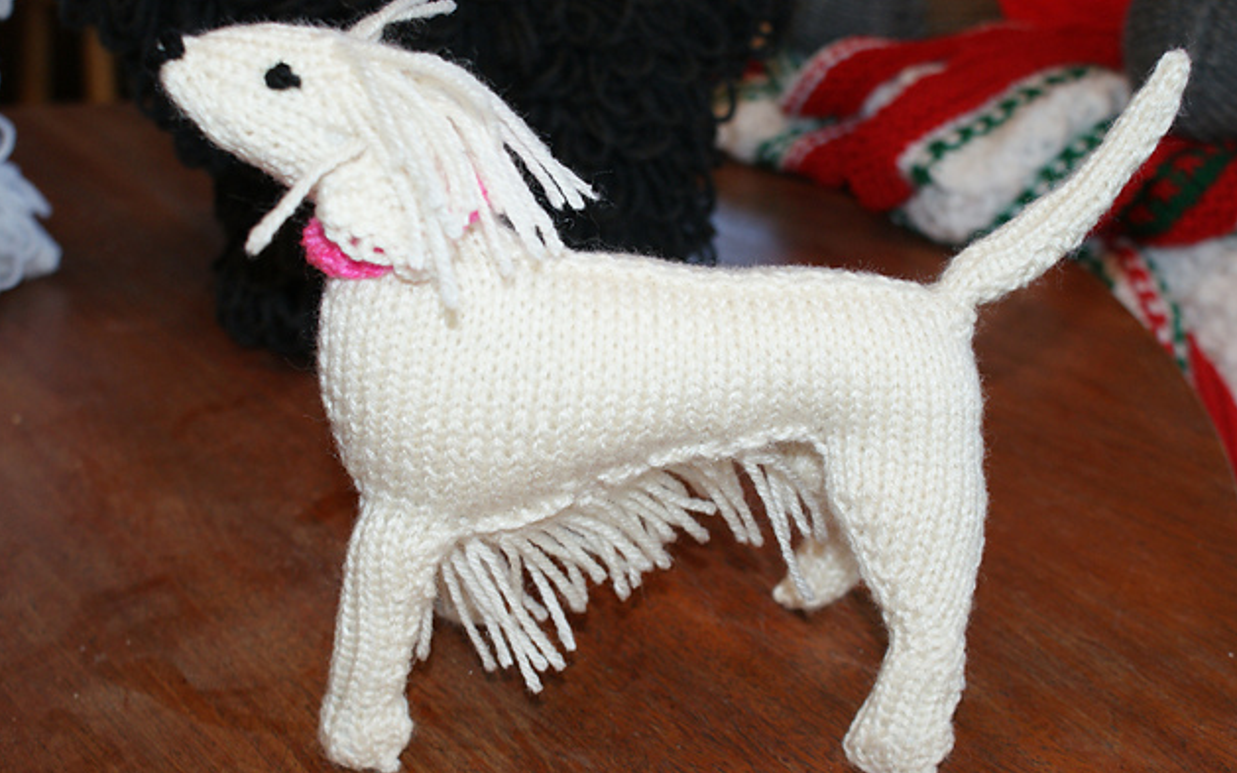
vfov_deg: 23.7
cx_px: 618
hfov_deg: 37.2
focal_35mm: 55
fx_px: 1838
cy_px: 376
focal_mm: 35
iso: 400
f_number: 5.6
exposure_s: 1/60
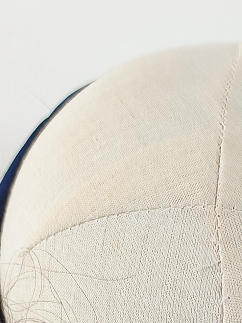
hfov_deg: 11.0
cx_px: 243
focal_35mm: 133
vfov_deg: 13.1
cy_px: 616
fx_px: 1240
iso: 50
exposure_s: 1/40
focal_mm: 6.14
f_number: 1.65
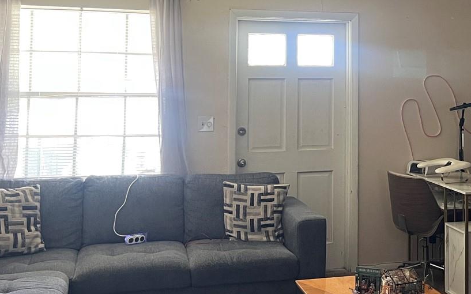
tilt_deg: +1.4
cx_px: 358
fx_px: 693
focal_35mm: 54
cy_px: 59
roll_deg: -0.5
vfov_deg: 23.6
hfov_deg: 36.6
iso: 200
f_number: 1.6
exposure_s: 1/60
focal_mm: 5.1
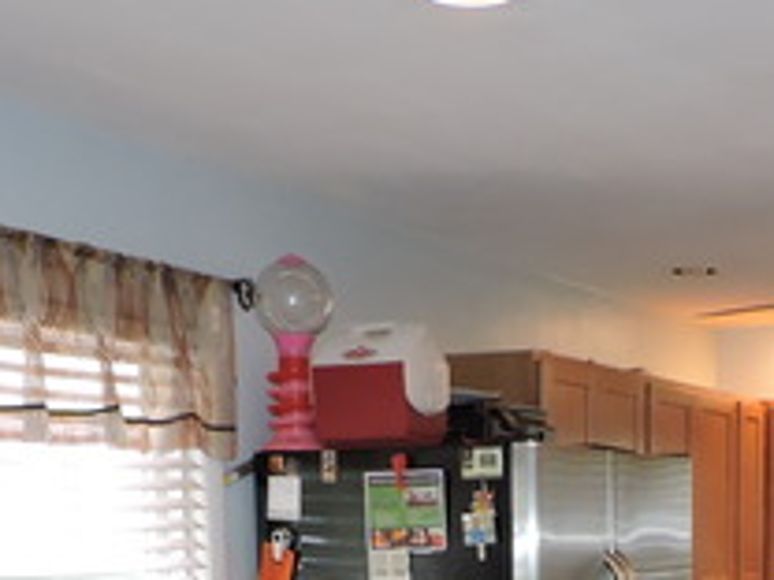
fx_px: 1655
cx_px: 647
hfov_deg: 25.7
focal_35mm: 74
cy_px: 818
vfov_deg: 18.1
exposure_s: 1/40
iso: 320
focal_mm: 4.3
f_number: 3
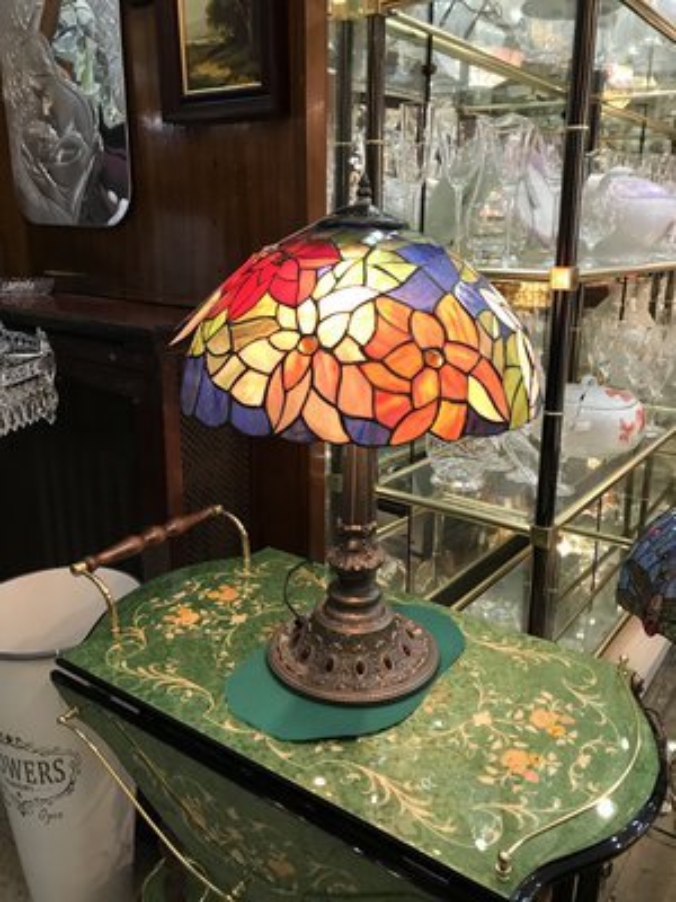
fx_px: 729
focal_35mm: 28
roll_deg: -0.8
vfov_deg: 63.4
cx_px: 338
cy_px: 451
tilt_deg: -15.9
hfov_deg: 49.7
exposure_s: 1/25
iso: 40
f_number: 1.8
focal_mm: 3.99
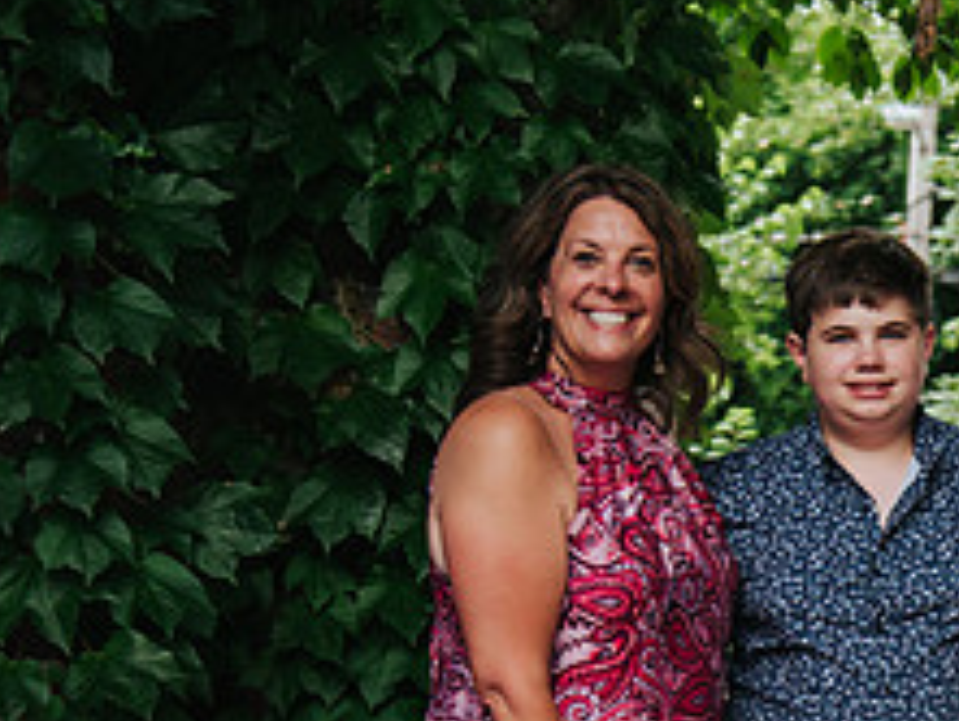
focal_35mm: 116
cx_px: 1007
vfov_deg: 12.5
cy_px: 806
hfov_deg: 16.5
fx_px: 3215
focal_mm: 46
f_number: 4
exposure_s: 1/60
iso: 1000
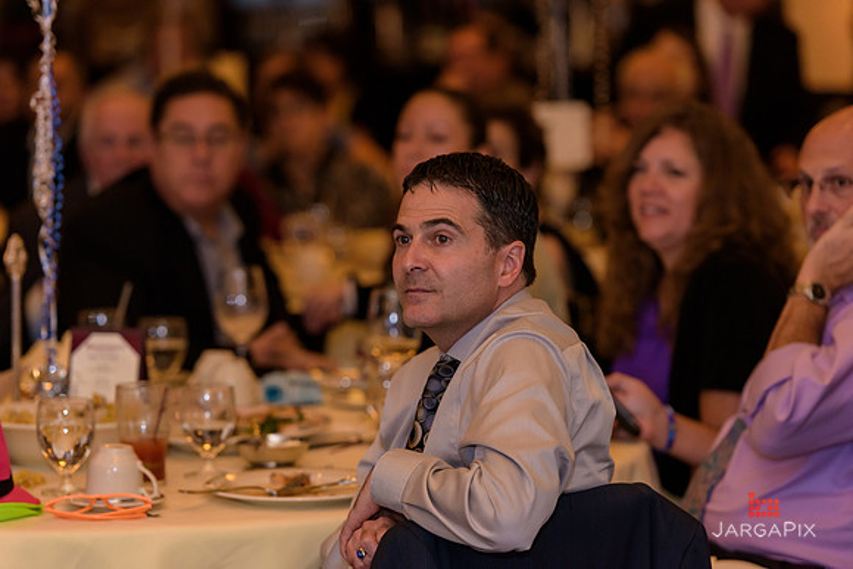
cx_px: 426
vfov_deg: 8.9
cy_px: 284
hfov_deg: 13.2
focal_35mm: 155
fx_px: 3673
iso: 1600
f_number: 3.2
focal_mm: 155
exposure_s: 1/125
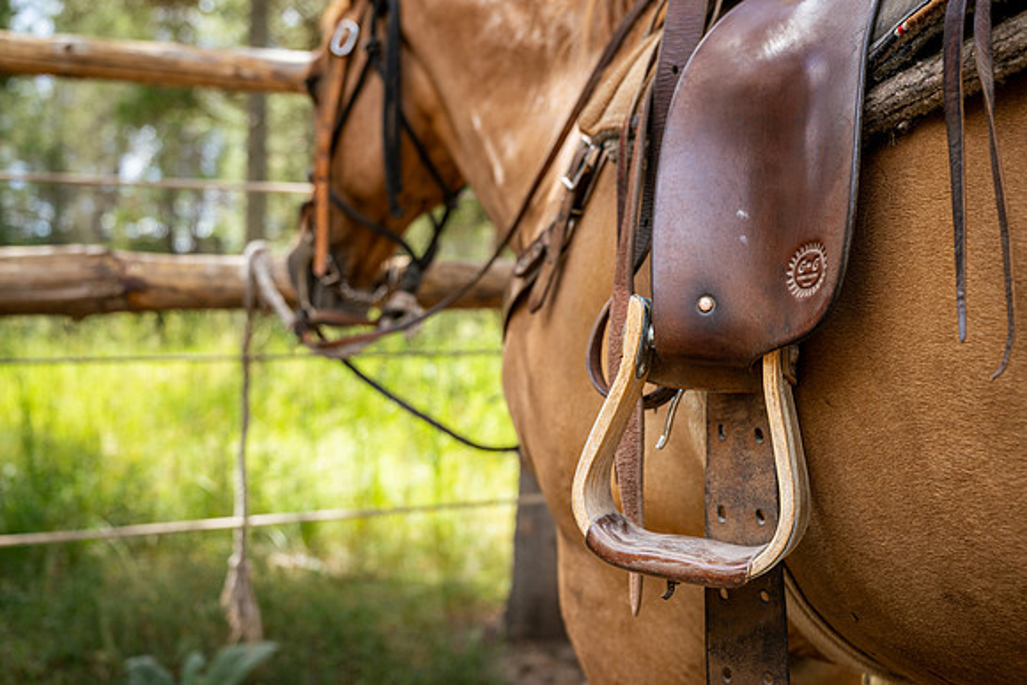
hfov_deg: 46.7
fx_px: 1188
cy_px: 264
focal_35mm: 42
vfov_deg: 32.0
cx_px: 553
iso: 100
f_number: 3.2
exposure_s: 1/250
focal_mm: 30.5
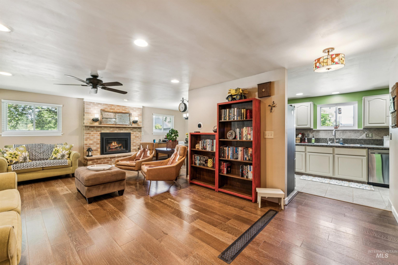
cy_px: 132
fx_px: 169
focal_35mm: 15
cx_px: 199
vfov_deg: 76.2
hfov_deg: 99.3
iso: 400
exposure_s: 1/3.33
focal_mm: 15.3
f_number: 13
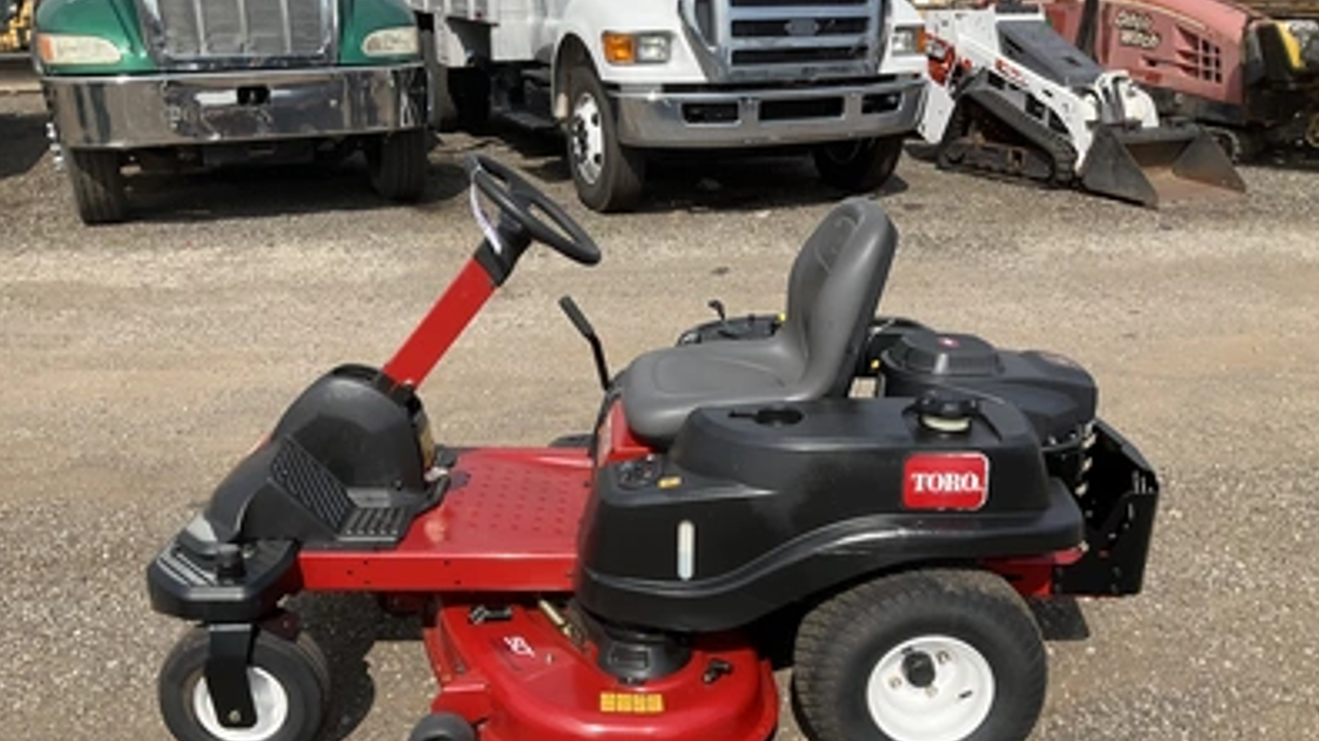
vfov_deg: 36.6
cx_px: 665
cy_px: 434
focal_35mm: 32
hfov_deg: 61.0
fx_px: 1119
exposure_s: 1/1675
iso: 25
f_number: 1.8
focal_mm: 3
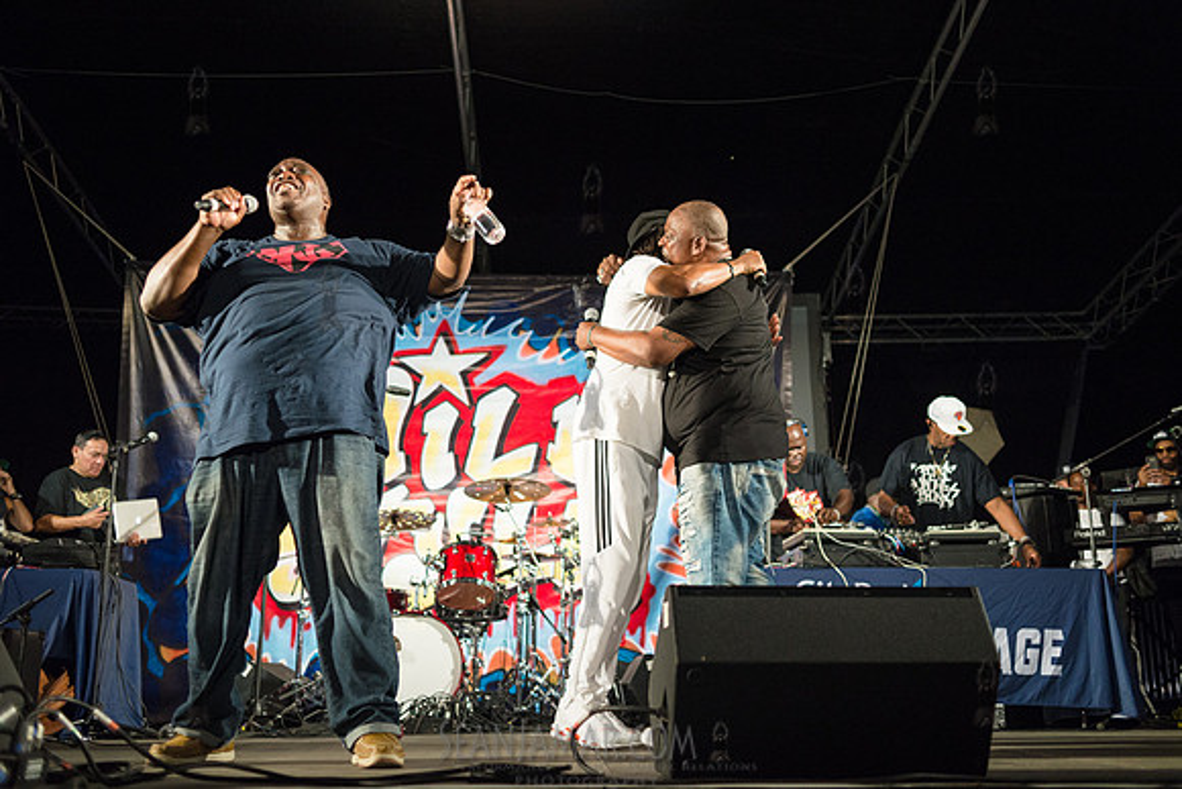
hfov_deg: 53.7
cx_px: 591
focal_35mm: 36
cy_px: 394
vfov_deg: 37.3
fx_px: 1168
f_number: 2.8
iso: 1600
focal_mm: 35
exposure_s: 1/1000
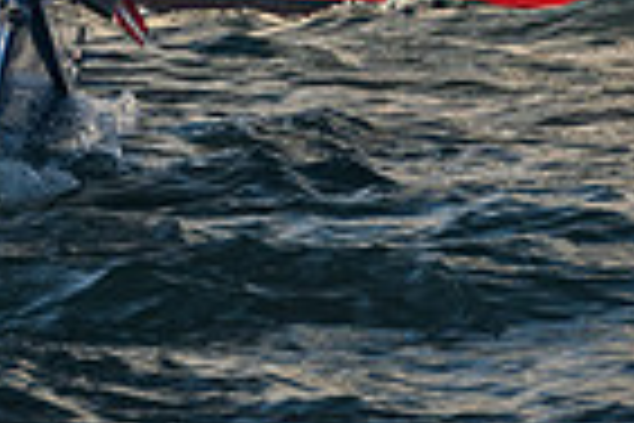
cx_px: -378
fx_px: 15637
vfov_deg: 1.5
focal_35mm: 888
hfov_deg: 2.3
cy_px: -394
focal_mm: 200
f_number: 8
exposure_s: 1/640
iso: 400
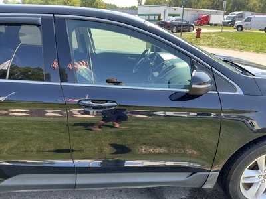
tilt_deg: -17.2
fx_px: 215
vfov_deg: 49.7
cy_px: 100
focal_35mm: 28
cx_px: 133
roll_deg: -1.7
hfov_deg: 63.4
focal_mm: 3
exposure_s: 1/194
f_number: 1.8
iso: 25
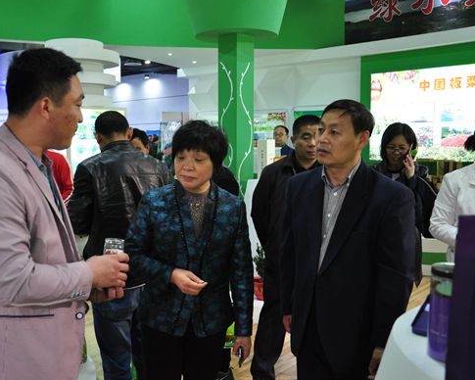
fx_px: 514
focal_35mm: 37
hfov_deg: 49.3
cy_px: 190
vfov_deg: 40.6
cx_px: 193
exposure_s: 1/30
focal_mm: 21
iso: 800
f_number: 3.8
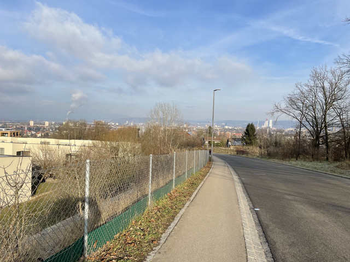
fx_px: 263
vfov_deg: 53.1
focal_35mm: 26
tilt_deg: -1.6
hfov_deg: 67.3
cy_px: 131
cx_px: 175
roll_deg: -1.5
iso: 32
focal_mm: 4.2
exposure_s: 1/3300
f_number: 1.6
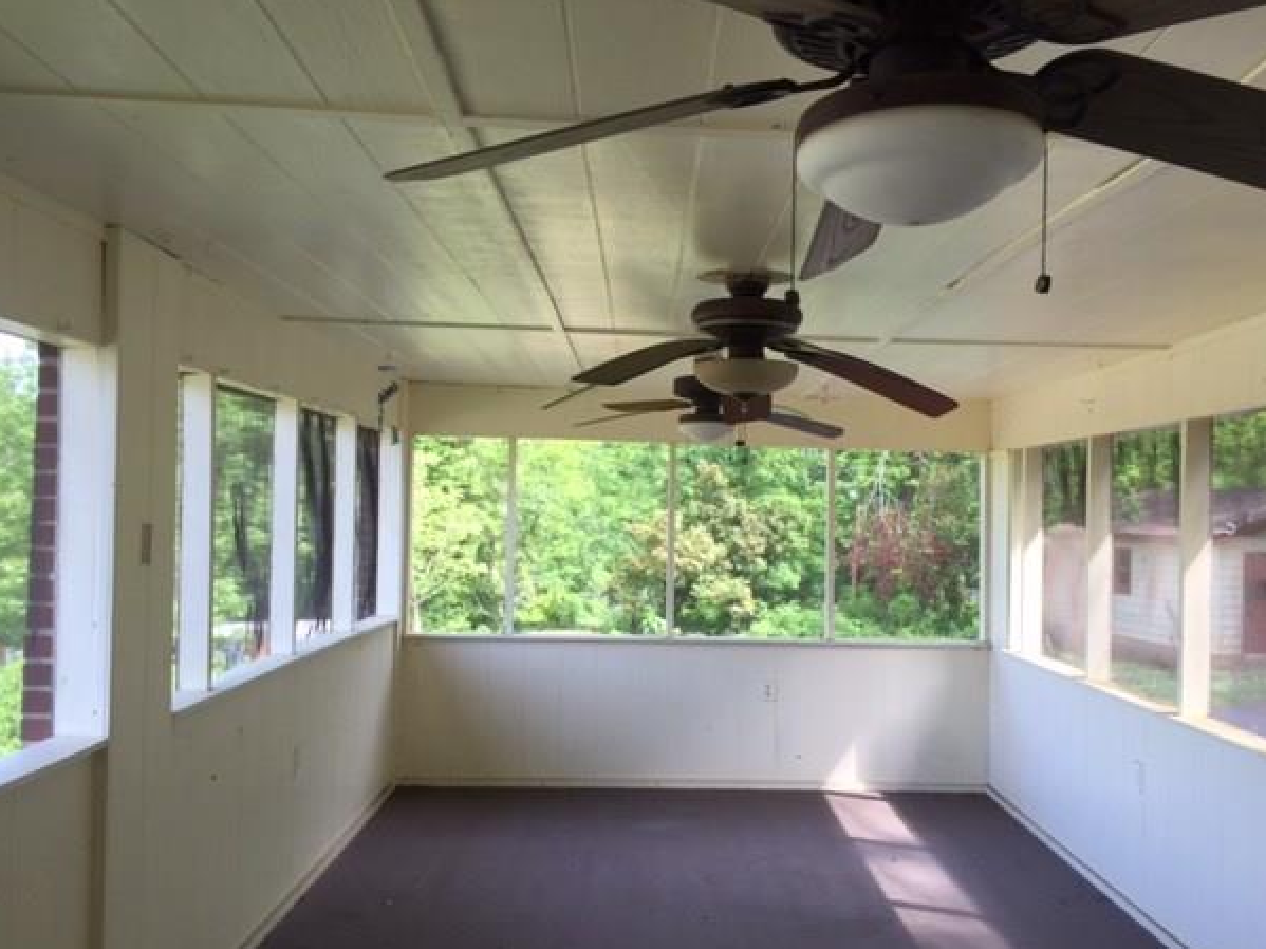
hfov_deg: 58.3
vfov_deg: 45.4
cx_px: 666
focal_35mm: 31
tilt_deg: +1.1
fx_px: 1134
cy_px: 499
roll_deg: -1.7
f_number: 2.2
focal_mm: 4.15
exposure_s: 1/60
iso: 32
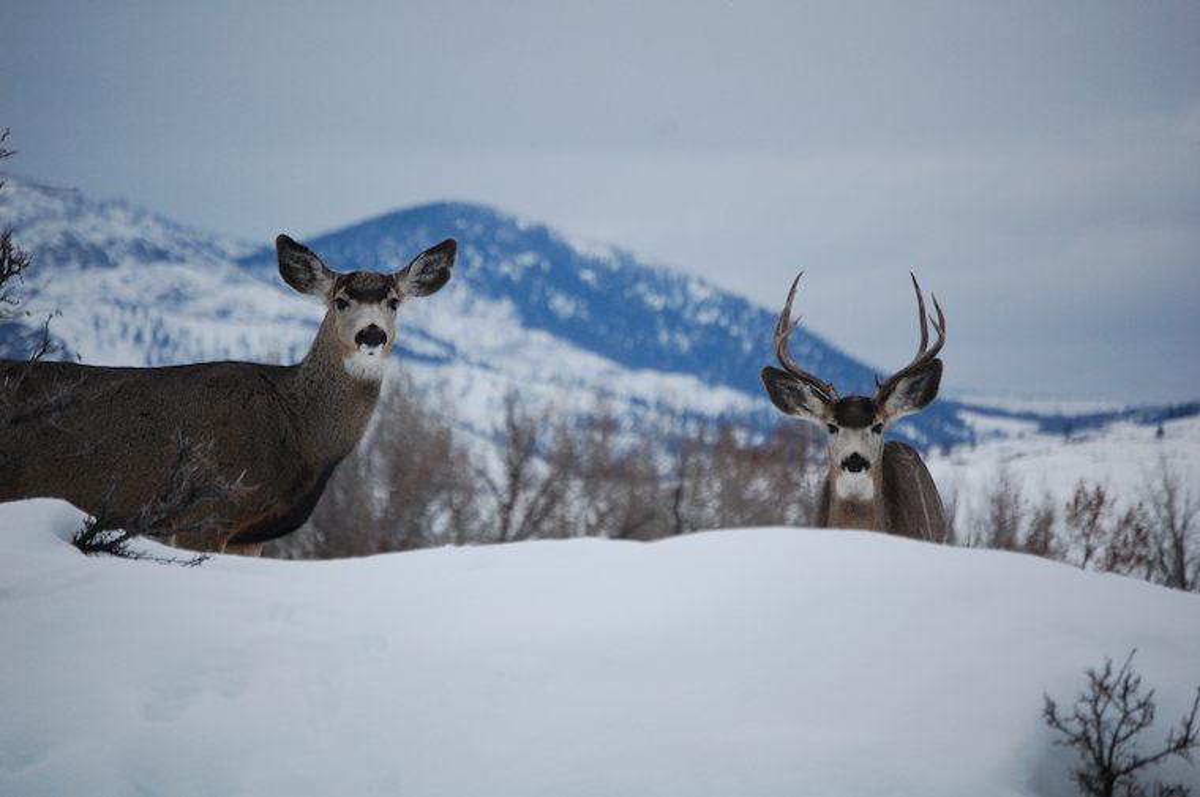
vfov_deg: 6.3
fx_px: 7242
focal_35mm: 218
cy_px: 398
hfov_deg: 9.5
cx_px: 600
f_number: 5.3
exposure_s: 1/320
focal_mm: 145
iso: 800
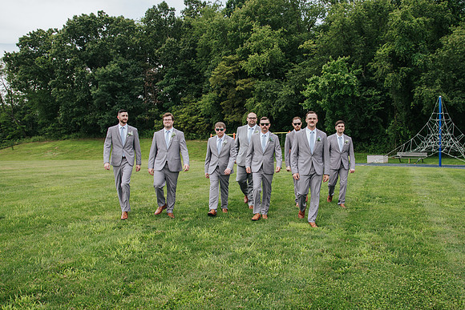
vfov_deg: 38.4
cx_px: 255
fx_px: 446
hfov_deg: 55.0
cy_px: 154
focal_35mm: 34
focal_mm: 30
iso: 360
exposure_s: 1/250
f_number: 8
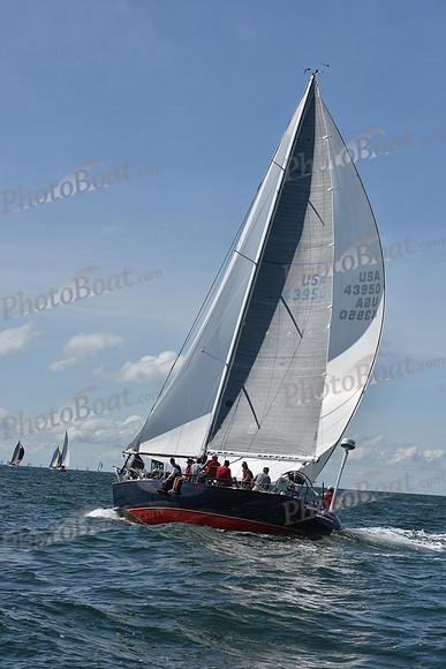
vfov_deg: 28.8
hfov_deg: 19.5
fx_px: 1300
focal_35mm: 70
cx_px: 223
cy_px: 334
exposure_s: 1/1250
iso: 250
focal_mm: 70
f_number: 10
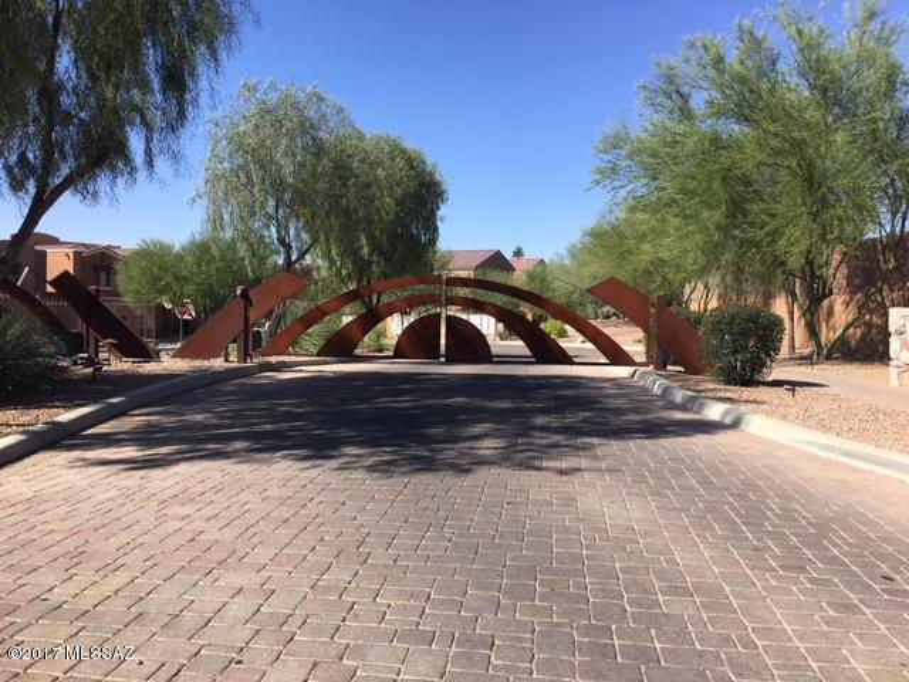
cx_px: 454
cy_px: 341
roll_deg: +0.3
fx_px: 762
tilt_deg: -0.5
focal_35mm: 29
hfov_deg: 61.7
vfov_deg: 48.2
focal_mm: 4.15
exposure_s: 1/1148
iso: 25
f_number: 2.2
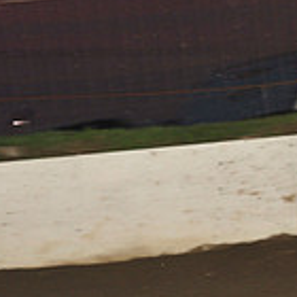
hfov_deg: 4.4
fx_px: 3825
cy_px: 291
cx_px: 520
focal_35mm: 394
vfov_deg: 4.4
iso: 800
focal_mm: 112
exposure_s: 1/320
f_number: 6.3
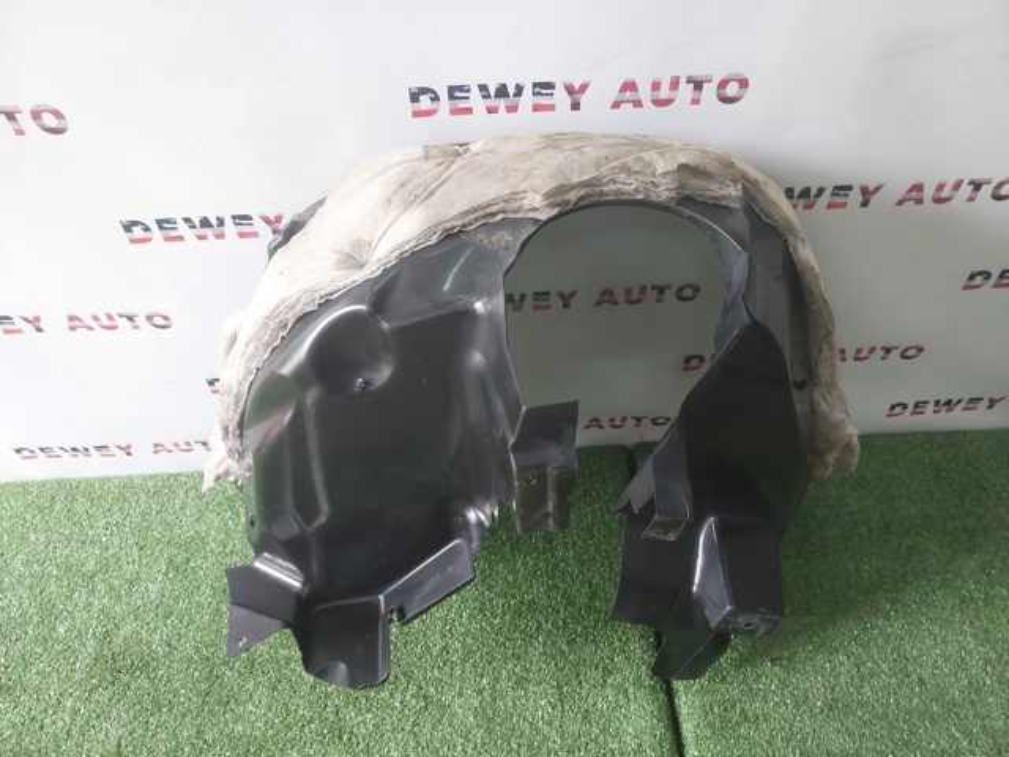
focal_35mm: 28
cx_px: 504
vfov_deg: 49.7
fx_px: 816
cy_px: 378
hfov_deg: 63.4
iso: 250
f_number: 1.8
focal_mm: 5.32
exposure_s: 1/120
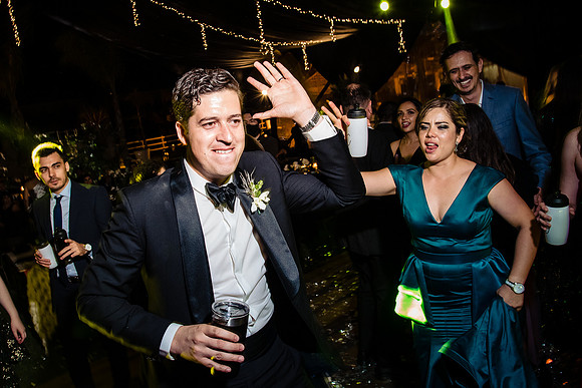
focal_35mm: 28
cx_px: 259
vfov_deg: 45.9
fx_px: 458
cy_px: 188
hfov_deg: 64.6
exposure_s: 1/30
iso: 2000
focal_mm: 24
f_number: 7.1
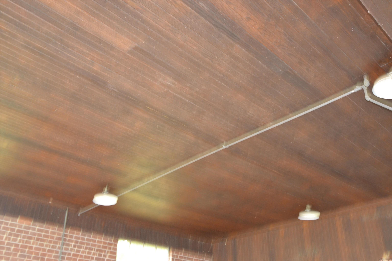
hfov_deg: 53.1
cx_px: 196
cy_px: 130
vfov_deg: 36.9
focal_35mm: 36
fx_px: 392
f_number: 4.5
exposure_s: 1/10
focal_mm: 24
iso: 800
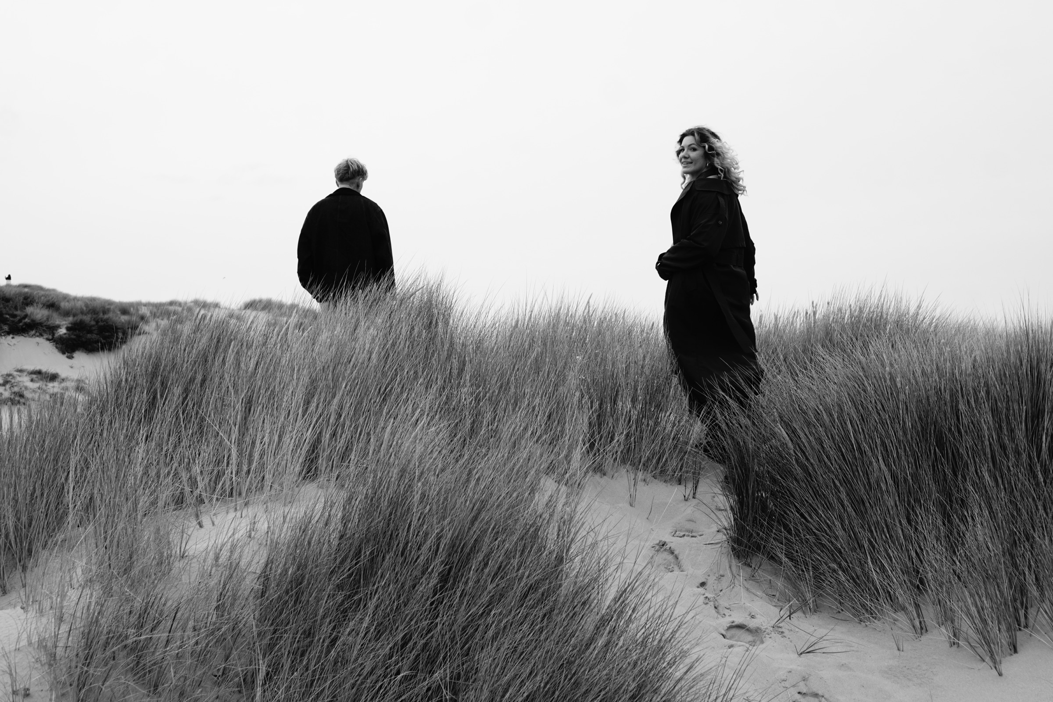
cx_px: 526
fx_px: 1536
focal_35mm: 52
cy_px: 351
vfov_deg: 25.8
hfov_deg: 37.9
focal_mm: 35
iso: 250
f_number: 5.6
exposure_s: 1/400
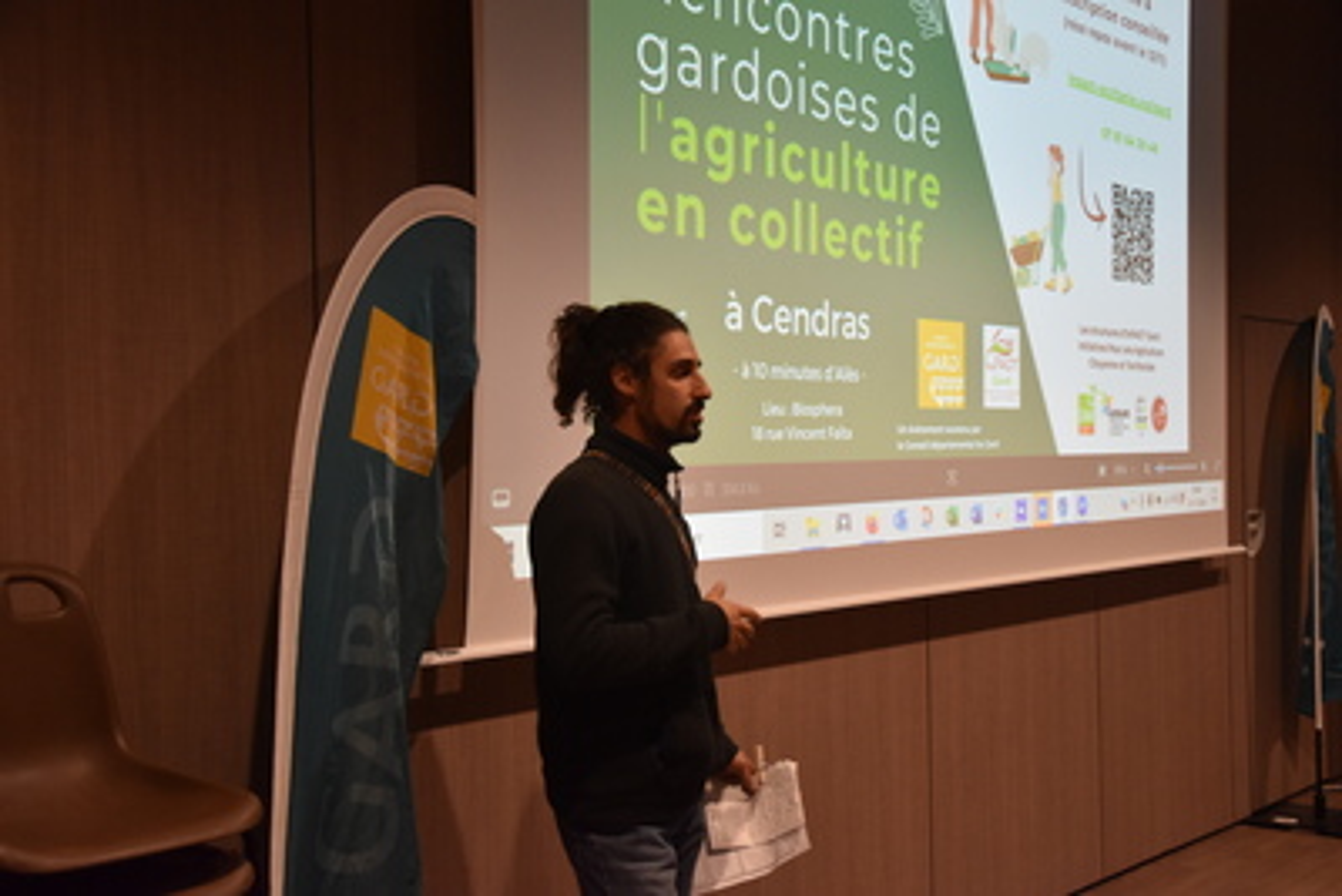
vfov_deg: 29.9
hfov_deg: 43.6
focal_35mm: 45
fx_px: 1678
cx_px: 671
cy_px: 448
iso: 1400
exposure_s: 1/125
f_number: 4.2
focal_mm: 30
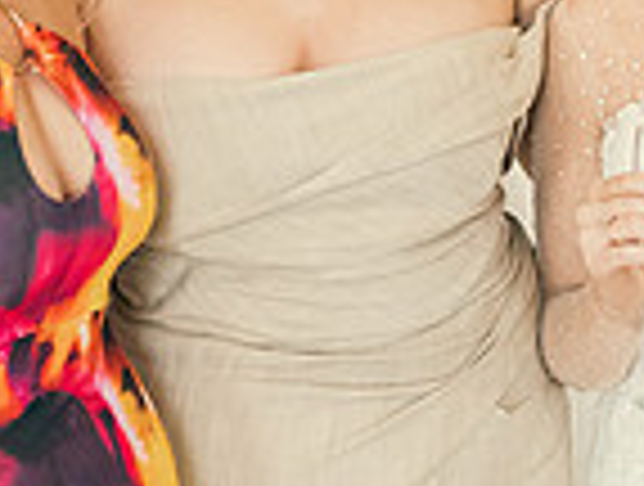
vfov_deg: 11.4
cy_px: 137
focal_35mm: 130
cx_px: 649
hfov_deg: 14.9
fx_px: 2425
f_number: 3.5
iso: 800
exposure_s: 1/160
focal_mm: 32
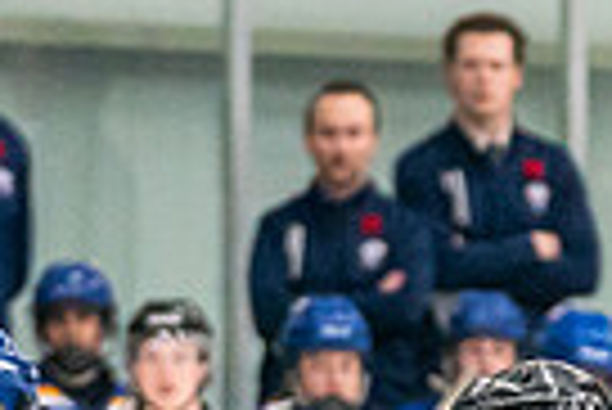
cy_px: 929
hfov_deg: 2.6
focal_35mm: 807
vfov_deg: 1.7
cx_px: 505
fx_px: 13733
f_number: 2.8
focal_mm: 121
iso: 3200
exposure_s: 1/1250
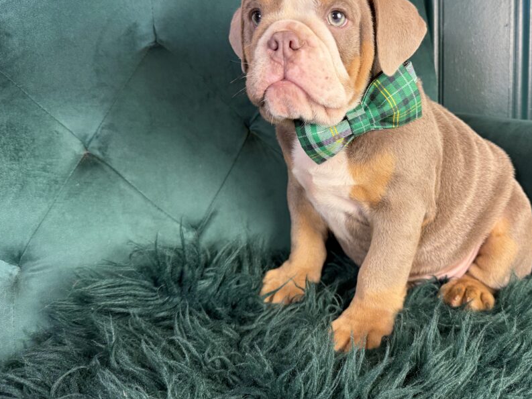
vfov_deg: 45.2
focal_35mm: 31
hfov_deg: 57.5
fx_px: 476
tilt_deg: -11.7
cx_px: 338
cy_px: 158
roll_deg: +1.7
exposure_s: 1/120
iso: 250
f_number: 1.78
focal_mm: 6.76
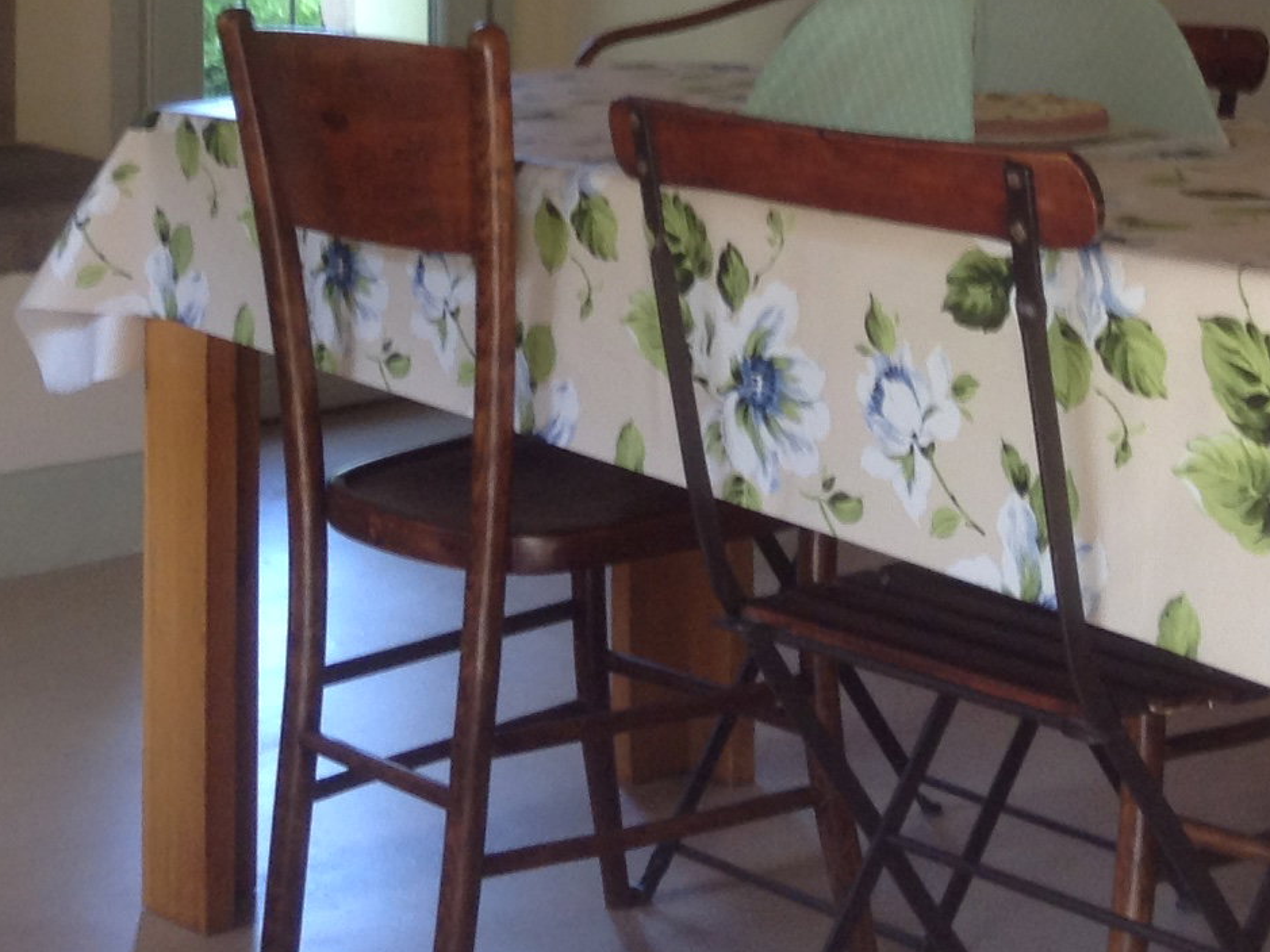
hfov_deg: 21.5
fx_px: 3338
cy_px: -279
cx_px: 710
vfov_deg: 15.5
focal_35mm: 91
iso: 32
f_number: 2.4
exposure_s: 1/24
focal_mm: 3.3
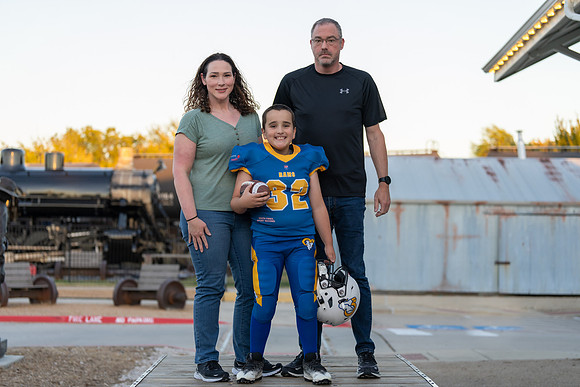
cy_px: 194
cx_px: 290
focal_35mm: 71
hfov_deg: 28.4
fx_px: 1145
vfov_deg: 19.2
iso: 320
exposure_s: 1/320
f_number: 2.8
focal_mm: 70
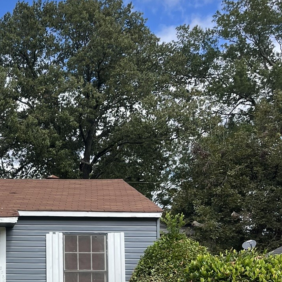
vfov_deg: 25.5
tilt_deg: +5.8
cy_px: 235
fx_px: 608
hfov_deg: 24.6
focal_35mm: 66
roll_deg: -0.3
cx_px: -16
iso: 50
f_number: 1.6
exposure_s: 1/1832
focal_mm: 5.1
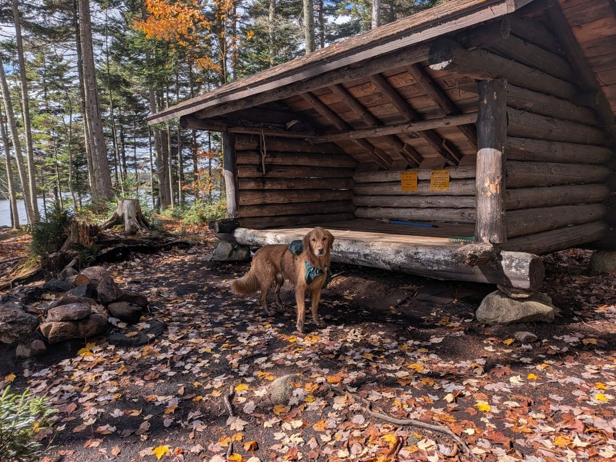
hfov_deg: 69.4
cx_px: 312
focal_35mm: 25
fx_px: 445
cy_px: 227
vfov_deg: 54.9
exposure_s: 1/826
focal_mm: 4.53
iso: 34
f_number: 1.7
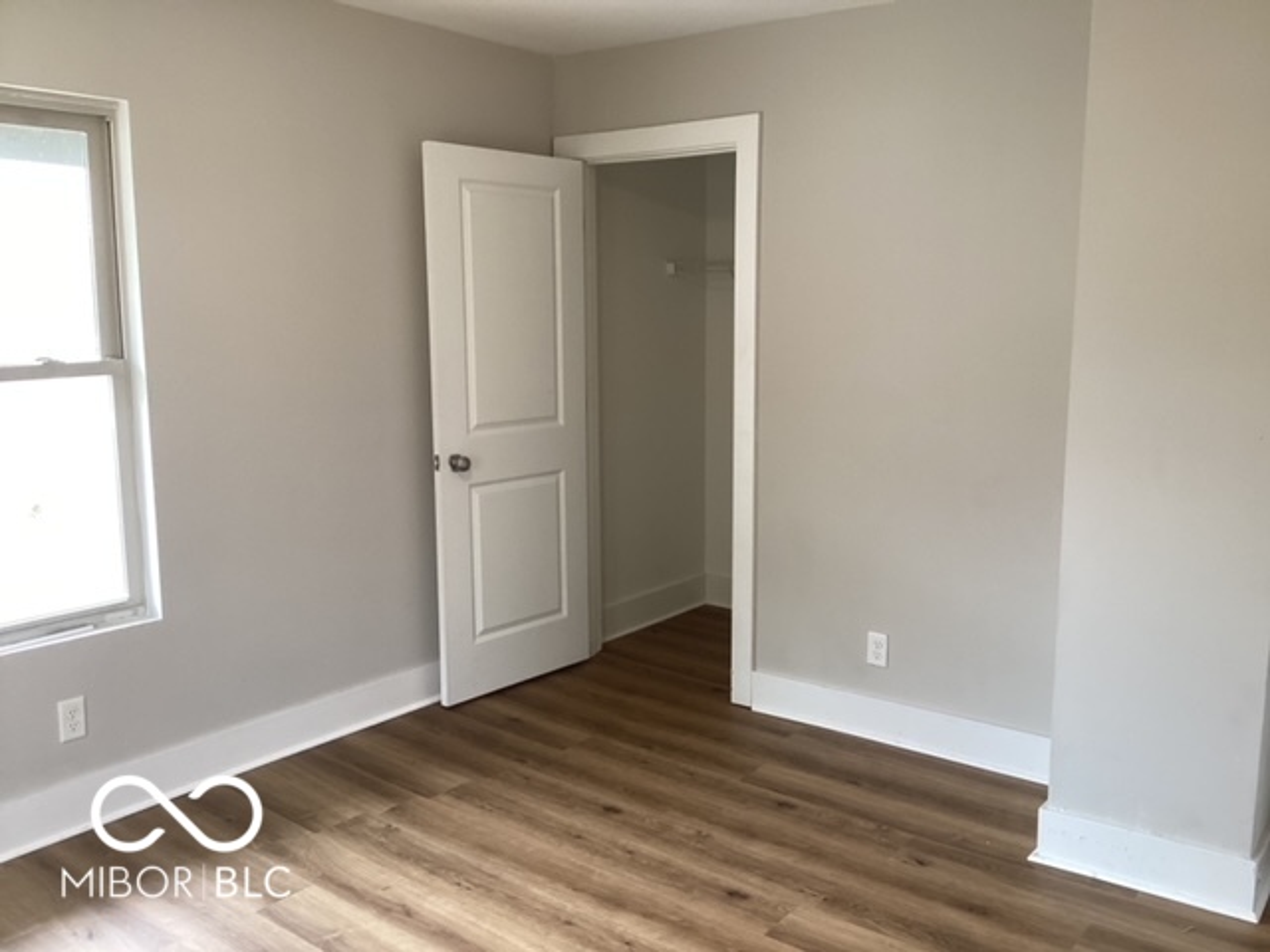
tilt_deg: -6.4
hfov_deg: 58.4
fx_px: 1137
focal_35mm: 31
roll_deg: -1.1
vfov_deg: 45.4
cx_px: 635
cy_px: 476
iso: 100
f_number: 2.4
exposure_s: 1/60
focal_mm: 3.3
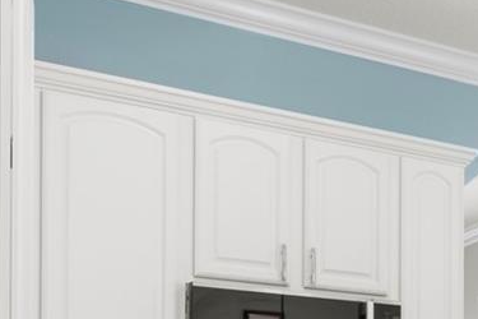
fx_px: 850
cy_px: 449
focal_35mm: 64
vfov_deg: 19.1
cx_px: 576
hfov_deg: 27.6
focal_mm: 10
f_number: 7.1
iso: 100
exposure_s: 2
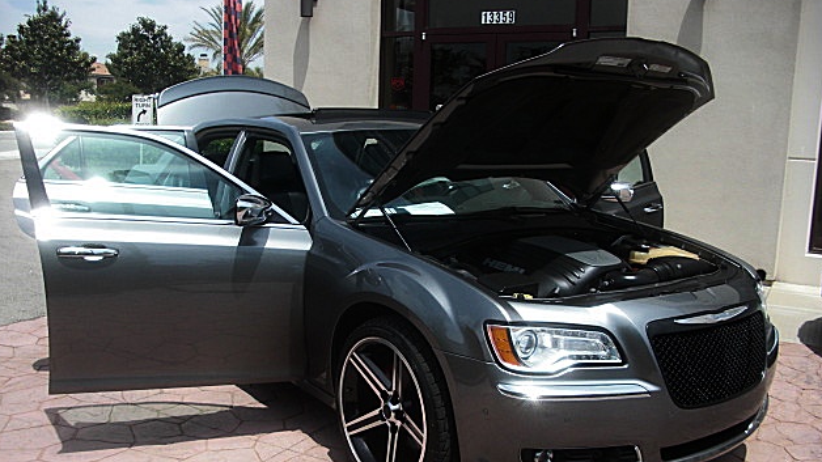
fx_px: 872
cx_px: 407
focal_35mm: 40
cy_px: 294
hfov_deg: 50.5
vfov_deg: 29.5
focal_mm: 6.3
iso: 50
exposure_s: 1/800
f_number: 2.8
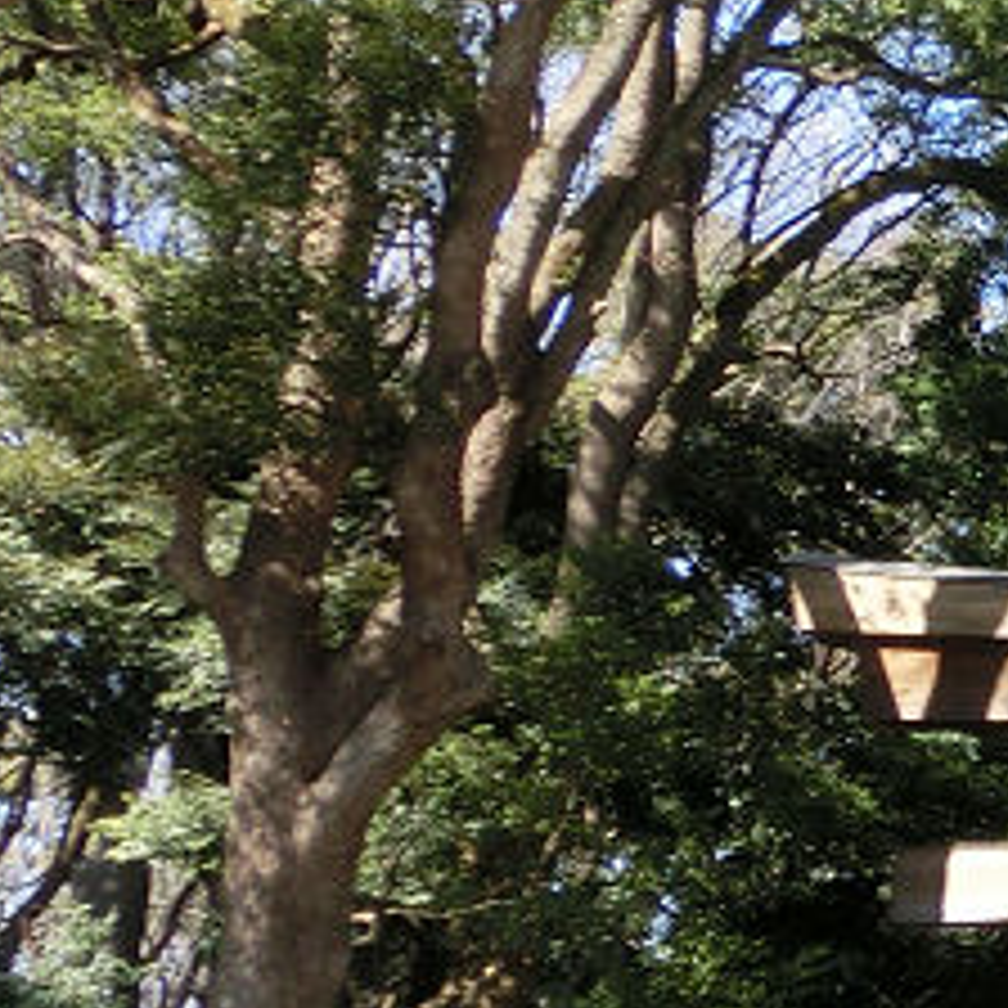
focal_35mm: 113
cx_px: 1845
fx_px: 3723
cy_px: 616
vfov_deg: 15.4
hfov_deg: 13.7
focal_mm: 5
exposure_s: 1/250
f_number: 3
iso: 80
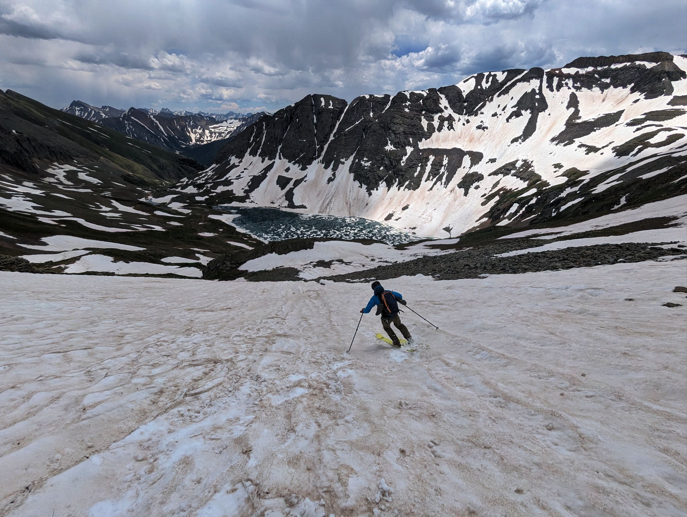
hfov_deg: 94.4
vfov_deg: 78.2
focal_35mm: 16
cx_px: 344
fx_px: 318
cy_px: 258
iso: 51
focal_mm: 2.35
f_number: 2.2
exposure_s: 1/4049
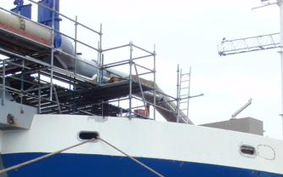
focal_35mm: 102
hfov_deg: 20.4
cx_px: 162
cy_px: 216
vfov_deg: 12.5
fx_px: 787
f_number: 3.9
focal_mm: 7.25
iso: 64
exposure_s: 1/200
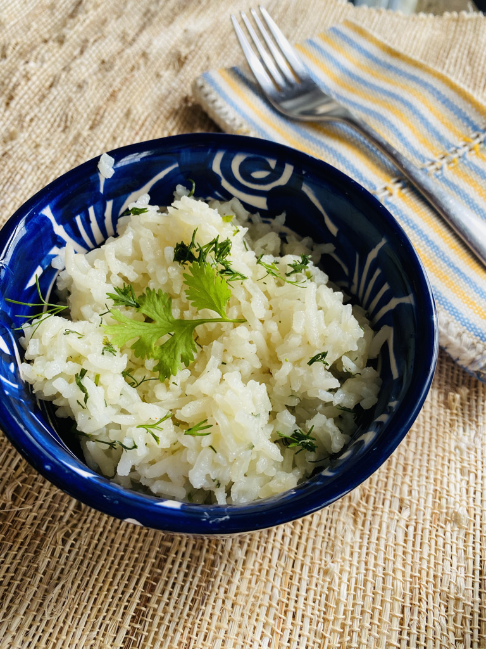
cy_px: 324
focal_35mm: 26
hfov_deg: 53.1
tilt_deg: -59.7
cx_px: 243
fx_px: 487
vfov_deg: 67.3
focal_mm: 4.25
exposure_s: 1/122
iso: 64
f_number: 1.8
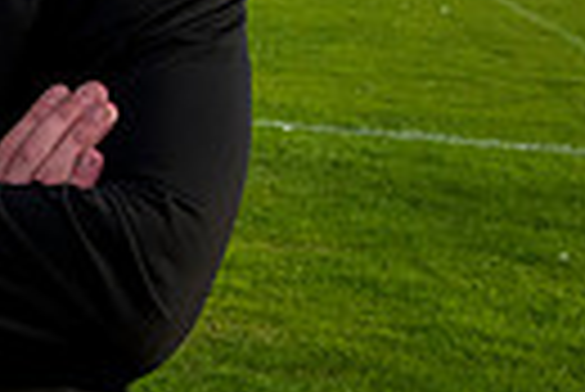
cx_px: -644
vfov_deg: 14.9
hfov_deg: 16.4
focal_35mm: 89
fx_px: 1448
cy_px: -65
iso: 640
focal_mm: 20
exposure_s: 1/640
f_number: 5.6
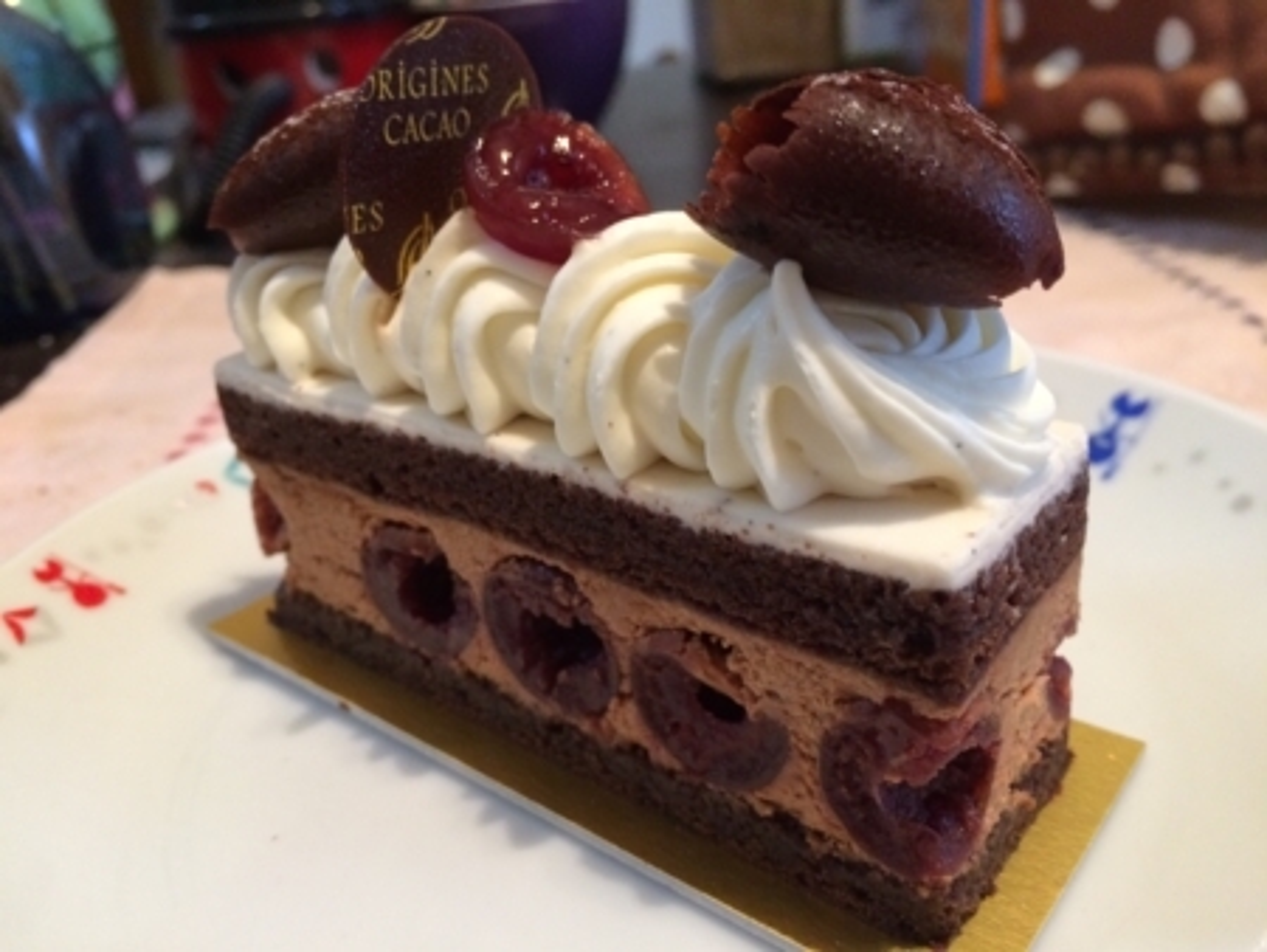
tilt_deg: -25.7
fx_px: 1062
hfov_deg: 61.6
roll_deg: +6.4
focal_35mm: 29
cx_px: 634
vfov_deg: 48.3
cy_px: 476
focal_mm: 4.15
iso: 250
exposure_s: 1/30
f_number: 2.2
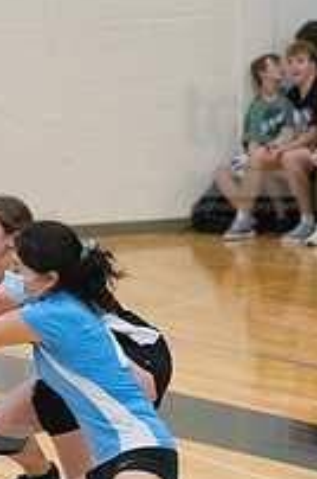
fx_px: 2810
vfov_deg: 9.7
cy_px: 401
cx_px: -19
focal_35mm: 212
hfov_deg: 6.4
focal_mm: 95
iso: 6400
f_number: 4.5
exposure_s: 1/1000
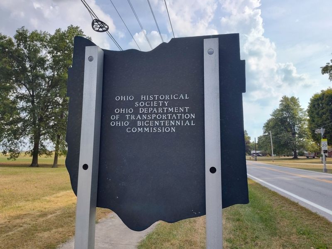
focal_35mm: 23
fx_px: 221
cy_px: 124
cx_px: 166
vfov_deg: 58.9
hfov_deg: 73.9
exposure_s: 1/912
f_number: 1.8
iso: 100
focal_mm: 5.56
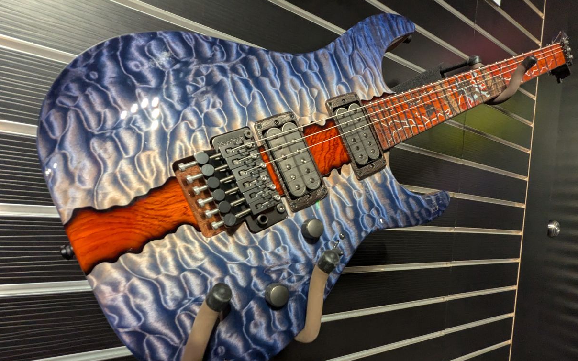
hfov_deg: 91.1
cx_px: 297
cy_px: 197
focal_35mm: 18
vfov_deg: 64.9
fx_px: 284
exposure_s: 1/41.2
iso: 329
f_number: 2.2
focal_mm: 2.35
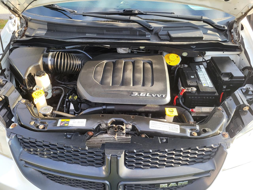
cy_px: 95
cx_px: 126
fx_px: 190
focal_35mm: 26
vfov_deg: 53.1
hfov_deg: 67.3
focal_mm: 5.4
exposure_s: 1/226
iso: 40
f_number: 1.8
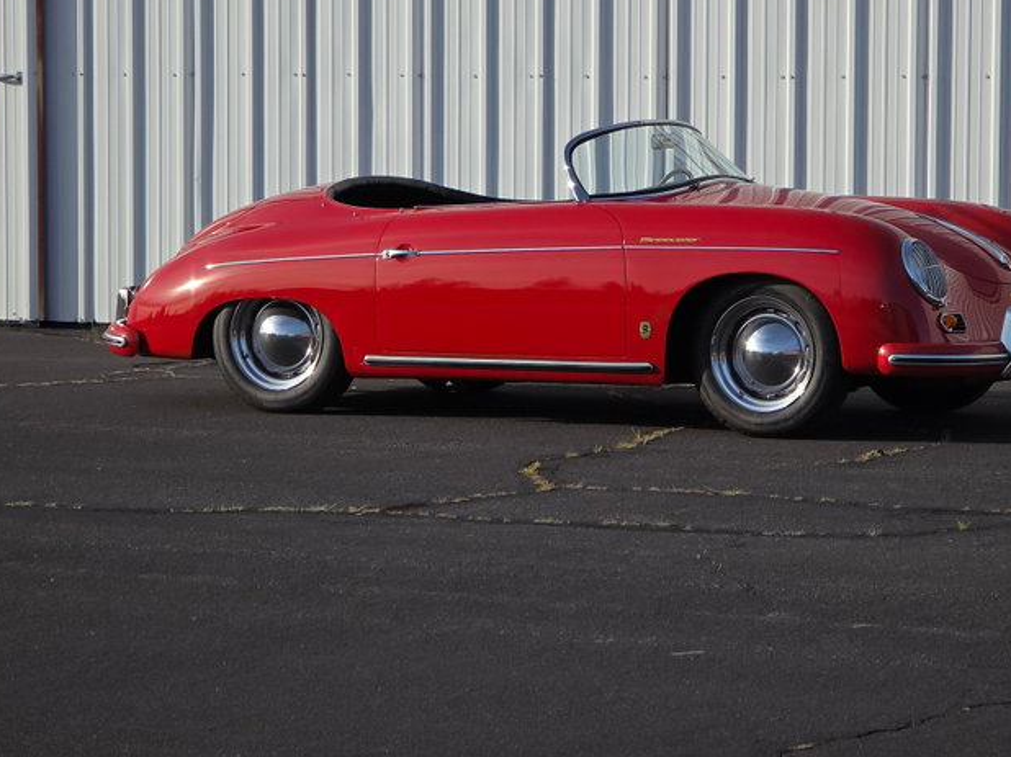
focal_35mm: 143
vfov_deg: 10.4
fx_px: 4175
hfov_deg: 13.8
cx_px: 581
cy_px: 288
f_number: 3.4
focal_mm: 18.6
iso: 64
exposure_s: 1/1205
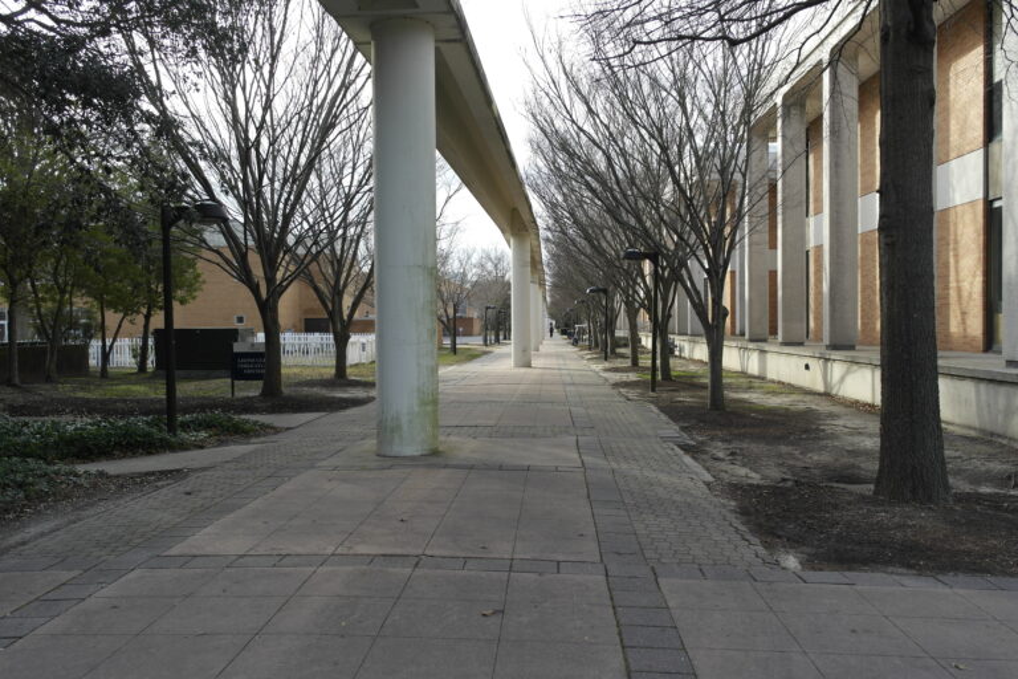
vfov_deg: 43.6
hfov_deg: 61.9
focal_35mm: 30
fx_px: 848
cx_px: 509
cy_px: 340
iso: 100
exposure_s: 1/160
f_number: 5
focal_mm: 20
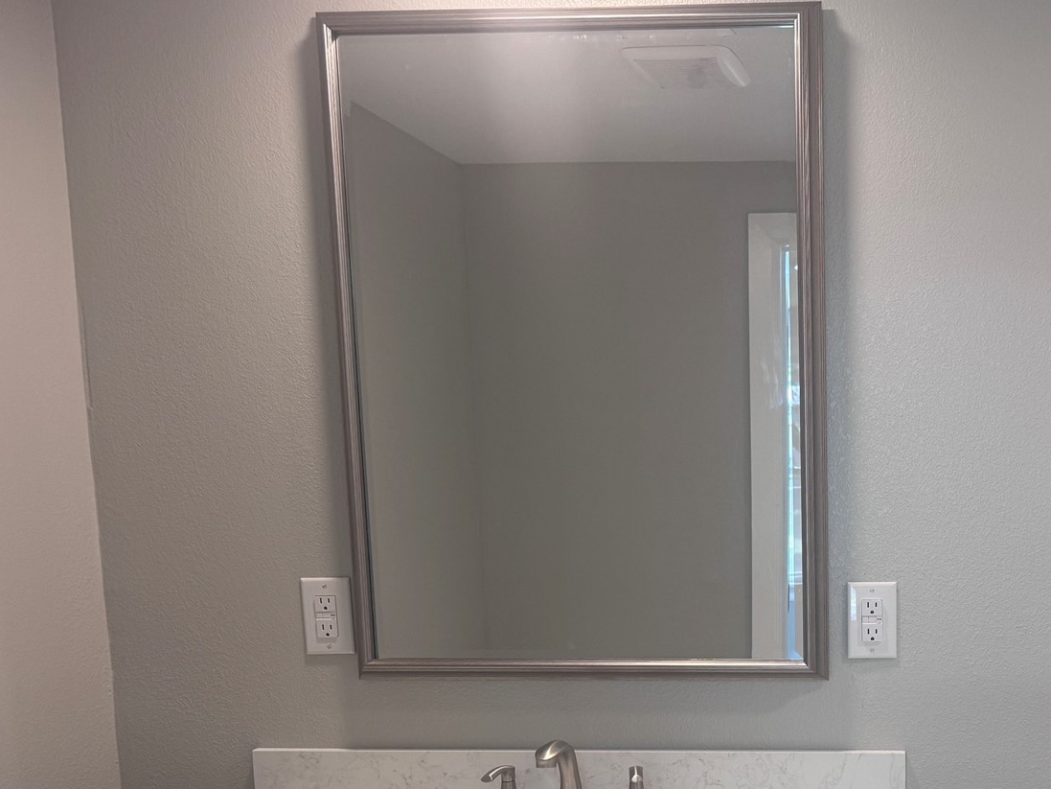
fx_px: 1275
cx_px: 868
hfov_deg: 42.4
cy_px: 656
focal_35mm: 42
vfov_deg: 33.2
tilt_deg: -8.5
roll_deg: +0.1
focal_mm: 6.76
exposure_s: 1/120
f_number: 1.78
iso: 125
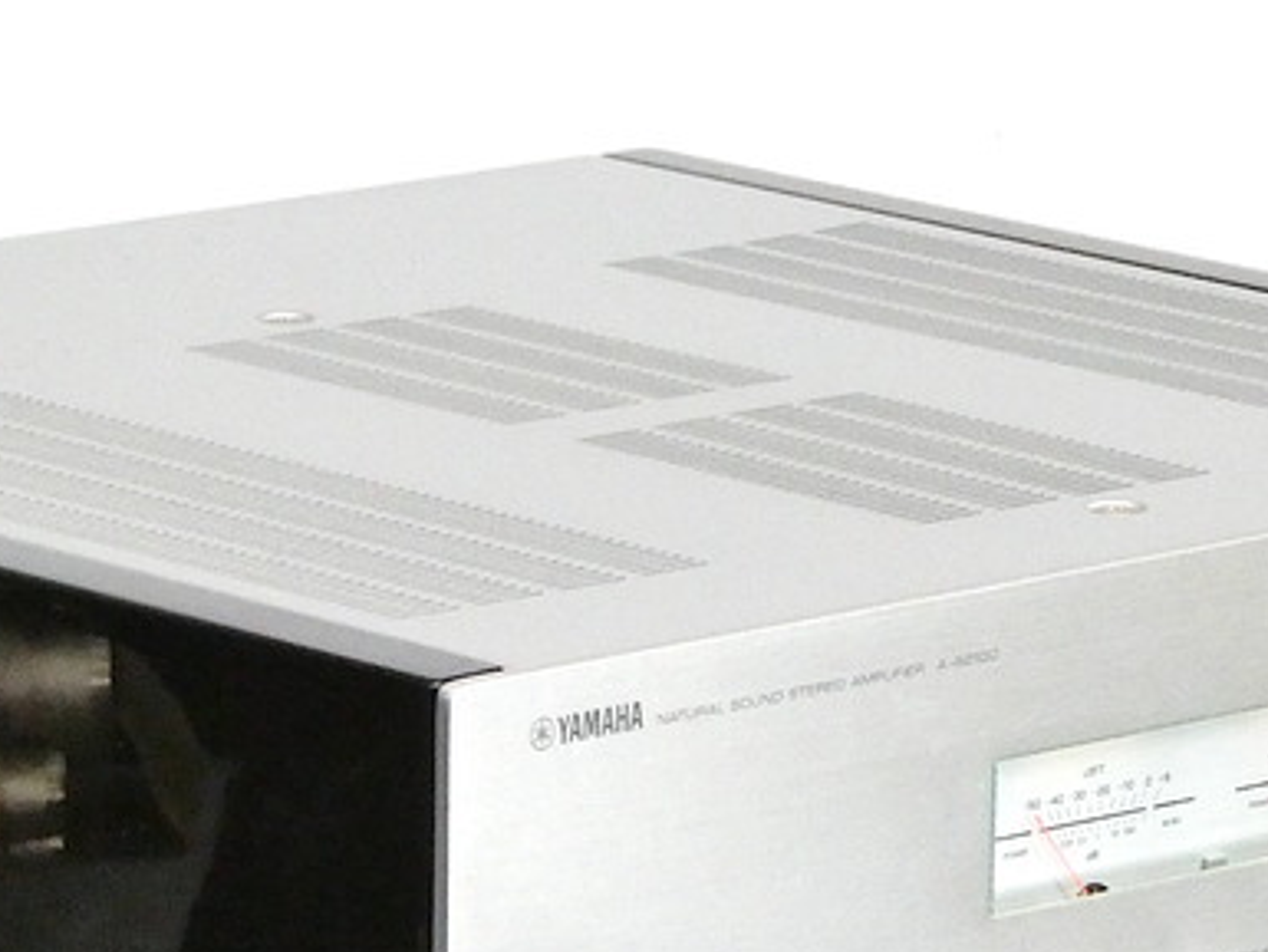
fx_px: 9673
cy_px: 682
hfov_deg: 7.5
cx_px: 583
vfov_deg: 5.6
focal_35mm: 264
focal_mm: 19
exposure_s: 1/80
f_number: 5.1
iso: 800
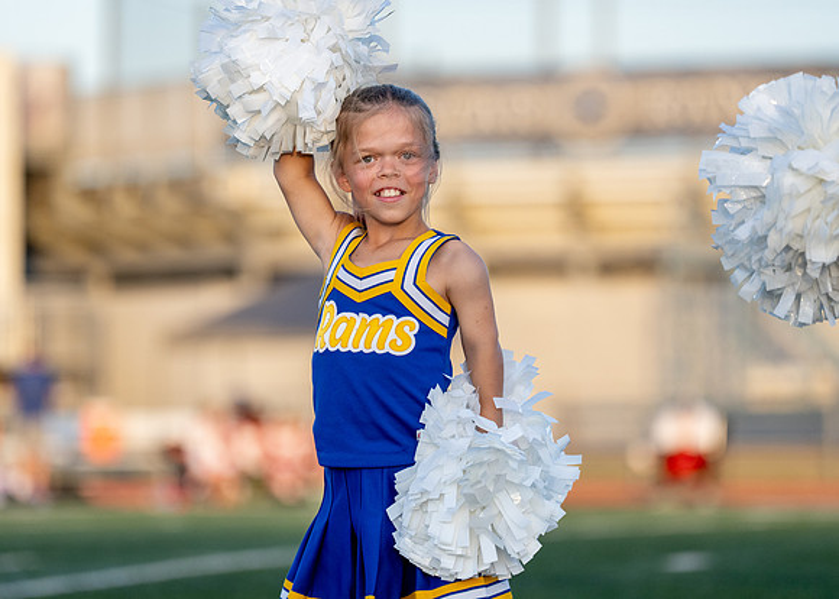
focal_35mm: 226
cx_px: 415
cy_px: 292
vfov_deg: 6.4
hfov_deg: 8.9
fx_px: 5381
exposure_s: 1/2500
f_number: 2.8
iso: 500
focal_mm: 164
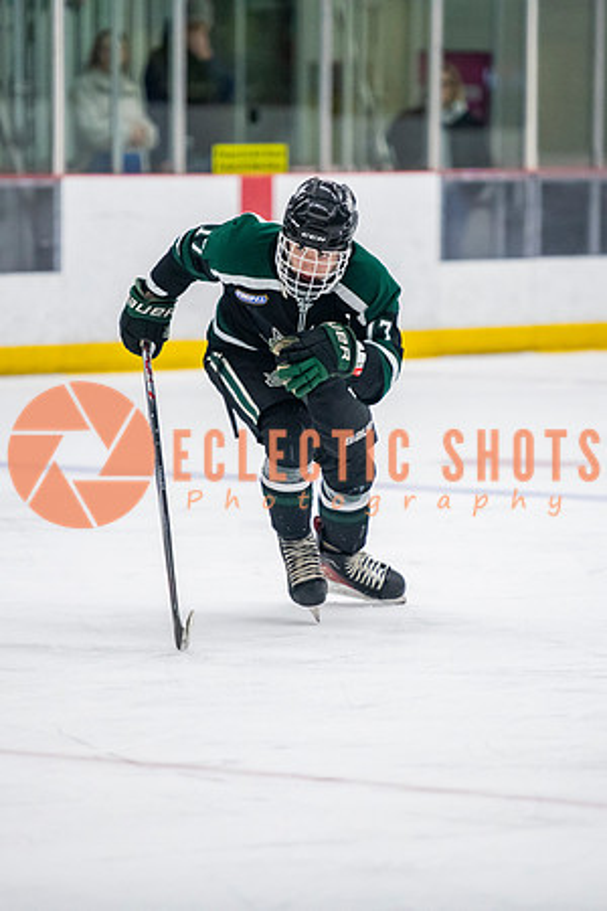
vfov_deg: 7.4
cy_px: 456
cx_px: 322
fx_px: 7018
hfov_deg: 5.0
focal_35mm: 278
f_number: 3.2
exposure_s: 1/640
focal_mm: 185
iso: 3200
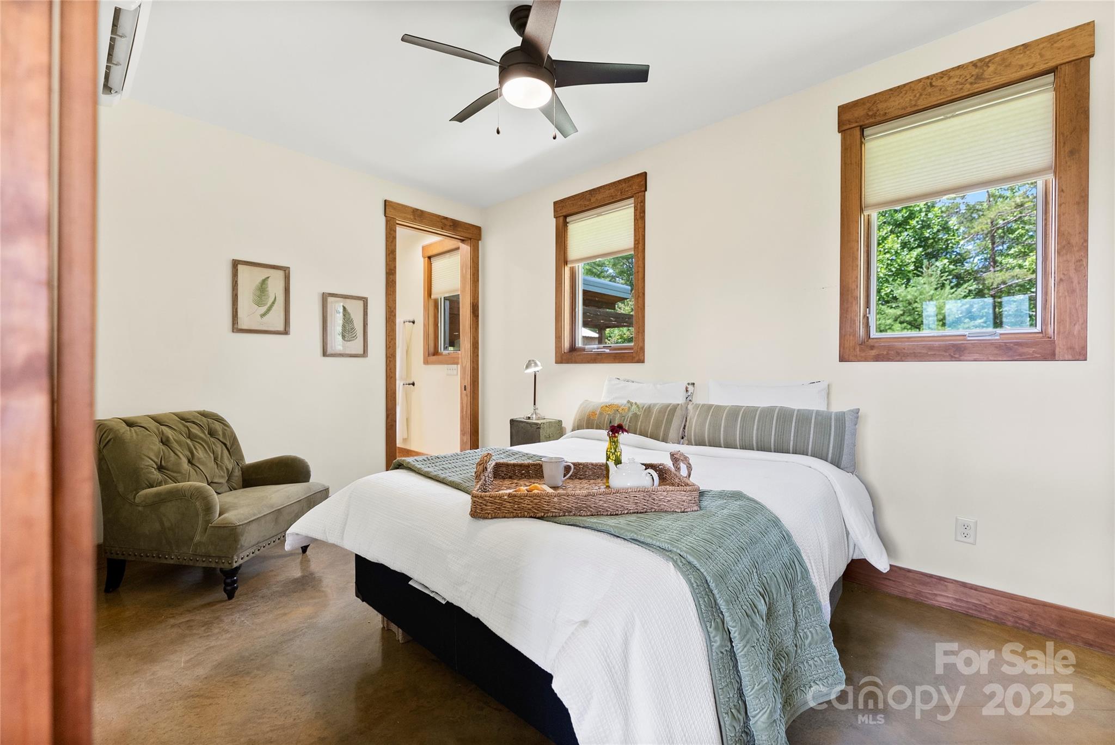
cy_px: 372
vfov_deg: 81.3
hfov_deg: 104.2
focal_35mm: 14
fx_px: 434
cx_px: 558
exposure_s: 1/30
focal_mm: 14
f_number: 4
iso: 640
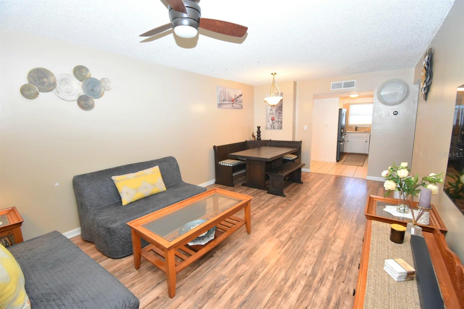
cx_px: 232
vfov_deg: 77.3
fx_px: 193
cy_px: 154
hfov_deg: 100.4
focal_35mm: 15
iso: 900
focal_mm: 10
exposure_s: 1/60.2
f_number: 4.5
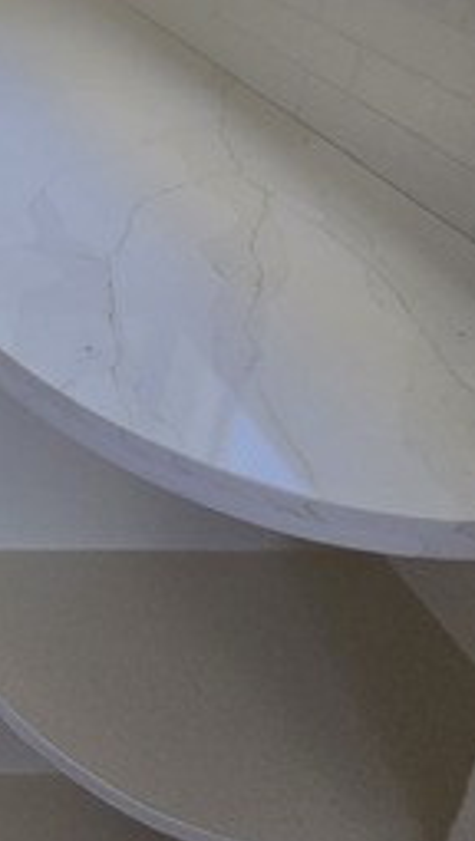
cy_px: -64
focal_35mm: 37
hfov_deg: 22.2
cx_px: -340
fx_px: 826
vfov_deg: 43.2
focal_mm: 2.2
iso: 80
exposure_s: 1/60
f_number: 2.2
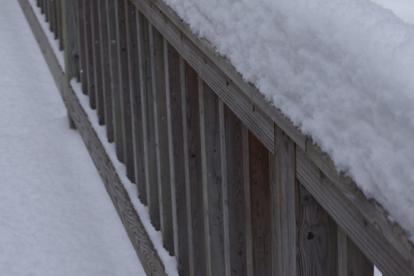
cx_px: 267
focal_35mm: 97
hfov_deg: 21.0
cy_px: -33
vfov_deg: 13.8
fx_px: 1115
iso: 100
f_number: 5
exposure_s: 1/100
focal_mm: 28
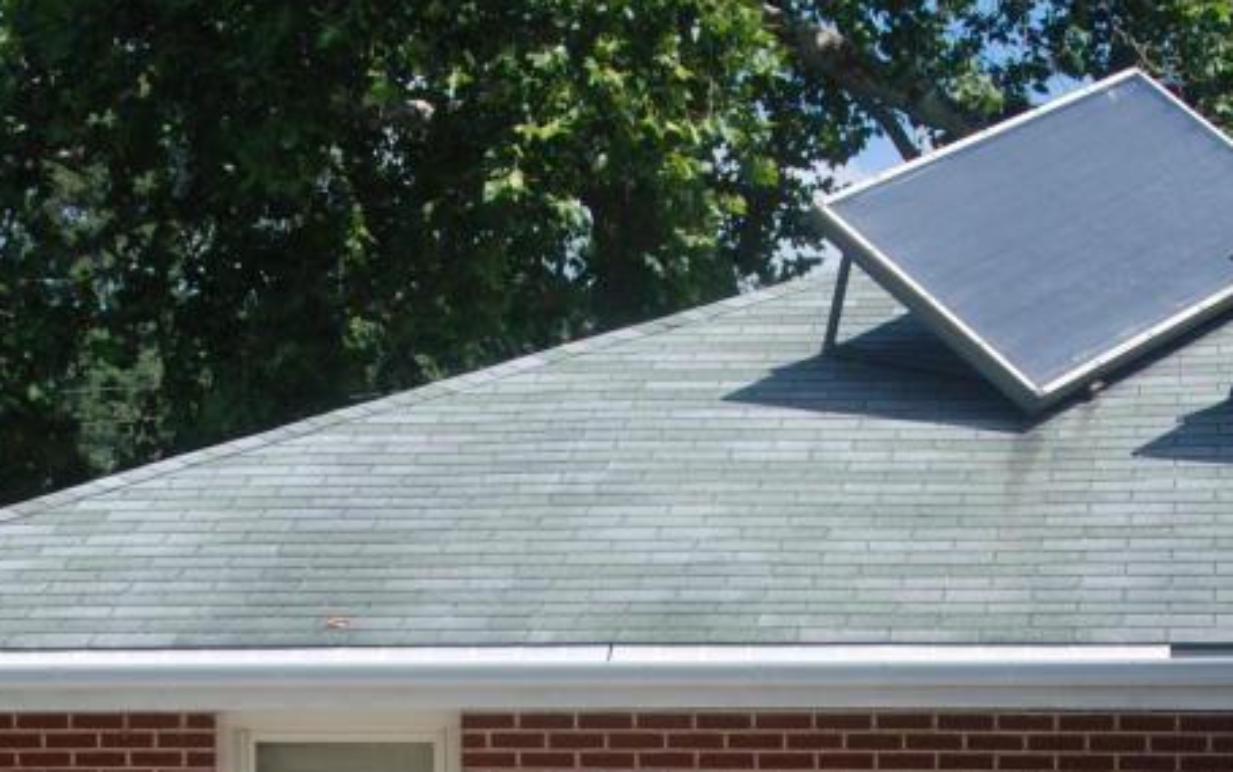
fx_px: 3631
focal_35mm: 108
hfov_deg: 19.3
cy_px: 1029
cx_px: 538
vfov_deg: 11.8
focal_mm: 28
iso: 100
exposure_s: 1/160
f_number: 6.3
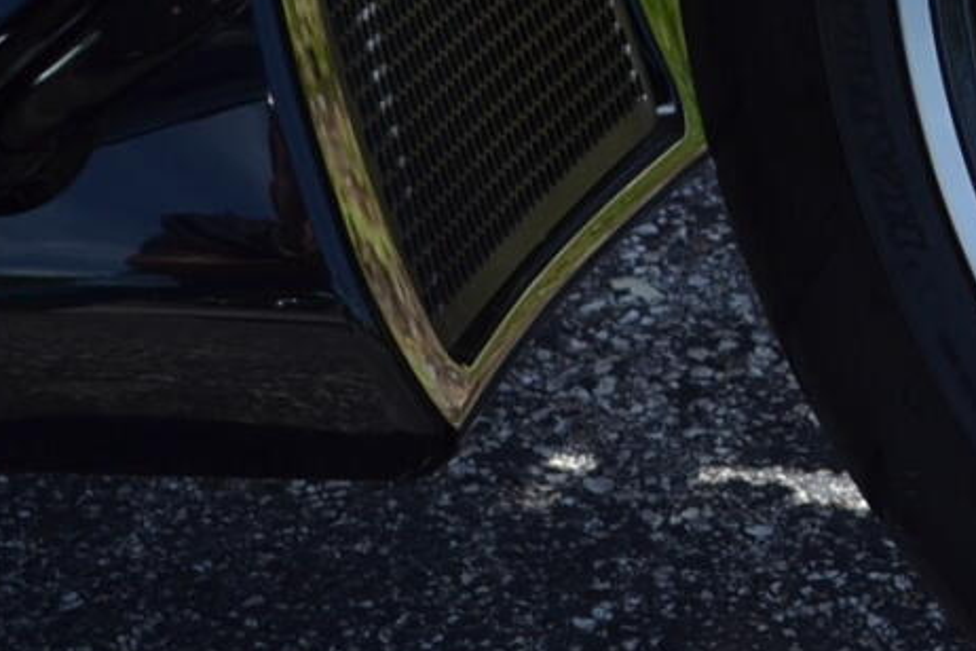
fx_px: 5991
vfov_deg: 6.1
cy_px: -350
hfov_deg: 8.9
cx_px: 1783
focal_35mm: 221
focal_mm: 34
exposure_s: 1/200
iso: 100
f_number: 7.1
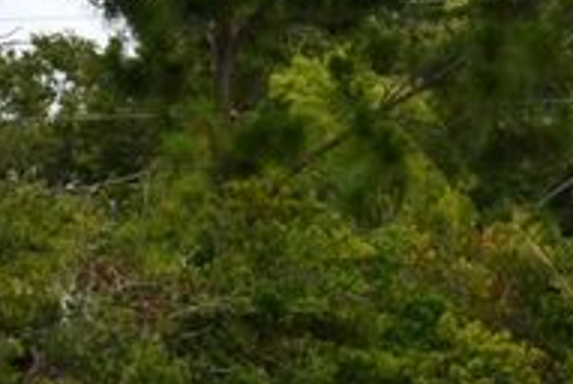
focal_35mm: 194
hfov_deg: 10.2
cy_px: 504
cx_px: 927
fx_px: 3093
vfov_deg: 7.0
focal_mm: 29
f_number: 8
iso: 140
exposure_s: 1/250
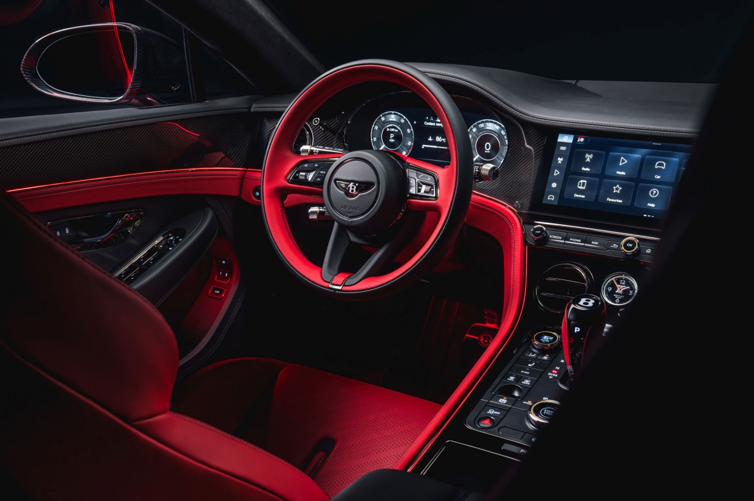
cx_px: 377
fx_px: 858
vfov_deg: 32.6
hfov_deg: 47.4
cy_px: 250
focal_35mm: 41
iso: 100
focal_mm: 41
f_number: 9
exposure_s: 6
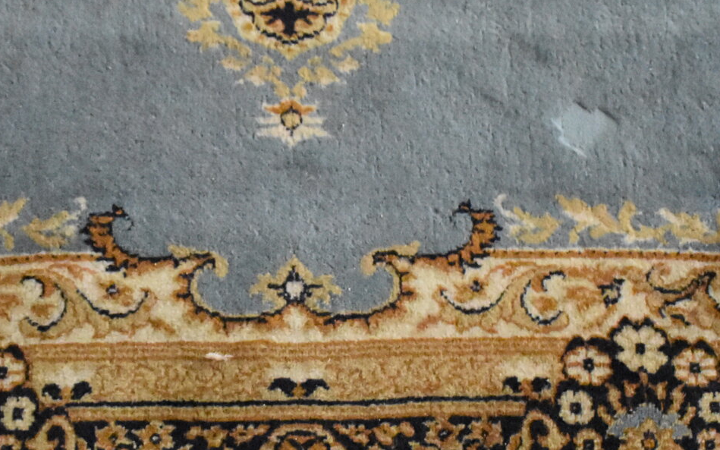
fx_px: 1942
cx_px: 308
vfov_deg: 13.2
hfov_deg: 21.0
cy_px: 323
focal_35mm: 99
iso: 12800
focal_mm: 24
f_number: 3.8
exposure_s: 1/25
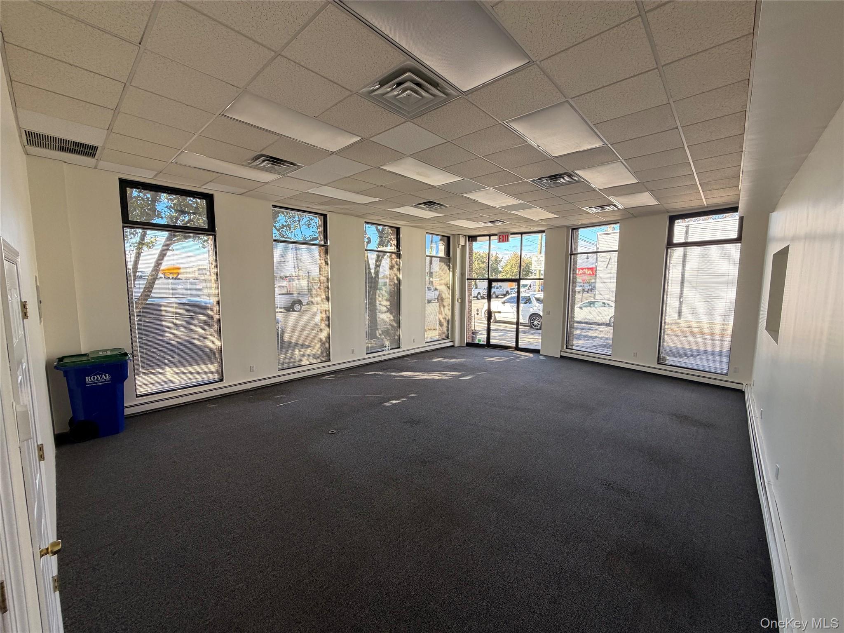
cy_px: 316
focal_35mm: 14
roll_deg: -0.6
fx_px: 341
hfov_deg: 102.1
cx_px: 422
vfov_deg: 85.7
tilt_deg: -5.8
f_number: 2.2
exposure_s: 1/121
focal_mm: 2.22
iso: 80
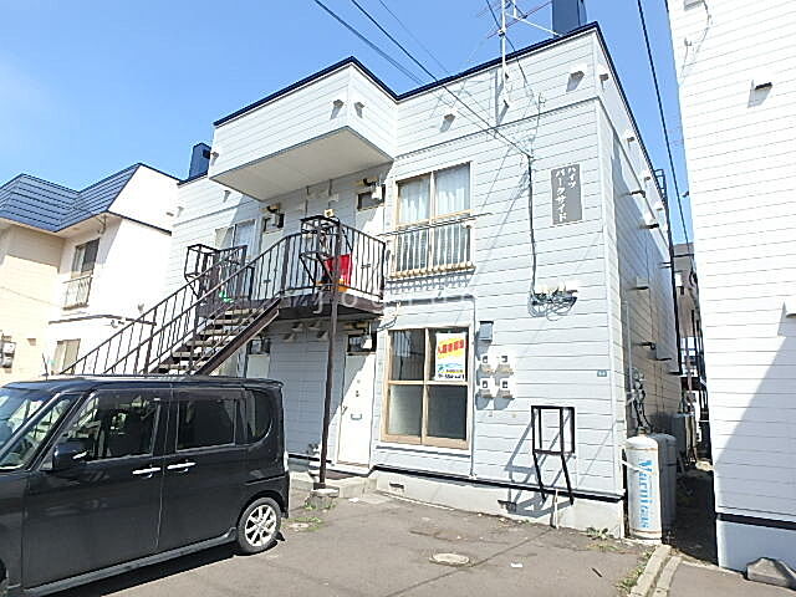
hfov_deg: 79.0
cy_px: 298
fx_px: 483
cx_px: 398
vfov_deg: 63.4
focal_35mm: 21
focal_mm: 3.7
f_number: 3.5
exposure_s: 1/800
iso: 125
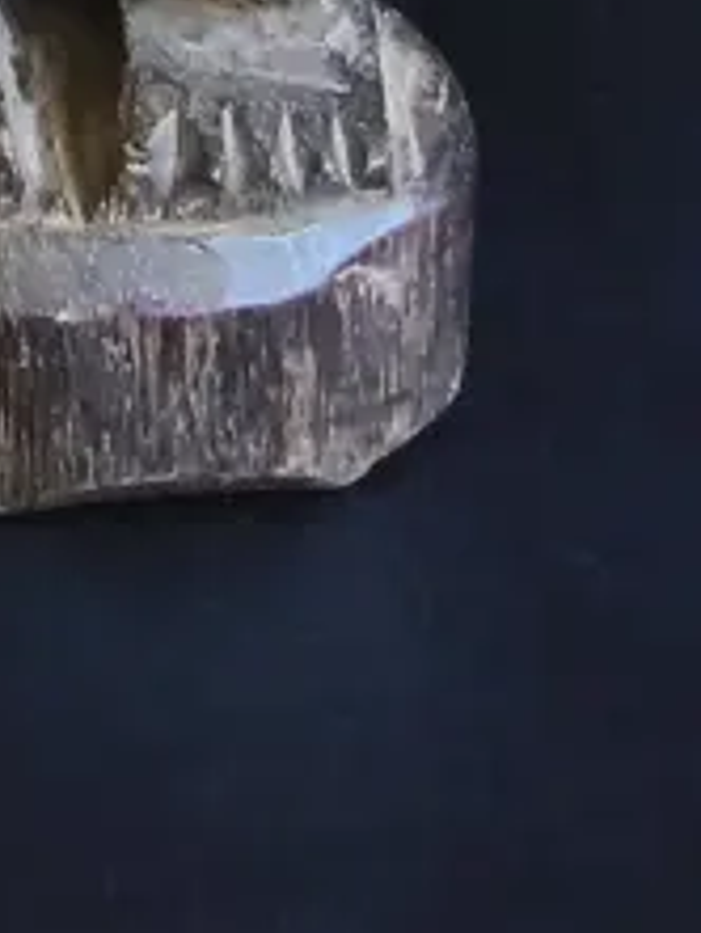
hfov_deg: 11.3
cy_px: -1216
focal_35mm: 125
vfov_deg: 12.7
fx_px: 3372
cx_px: -439
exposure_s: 1/100
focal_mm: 2.87
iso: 320
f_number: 2
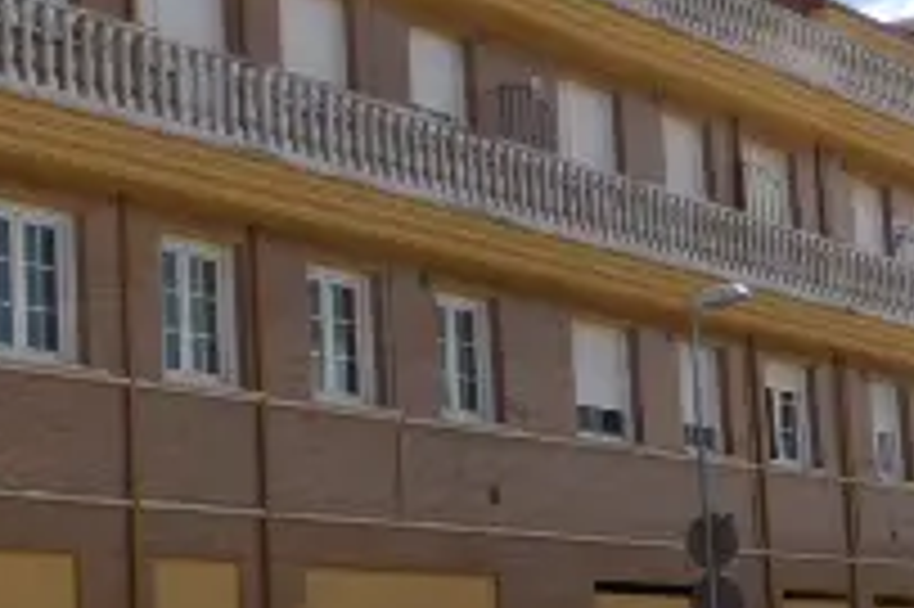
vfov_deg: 16.6
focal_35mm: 82
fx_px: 2080
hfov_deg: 23.1
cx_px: -126
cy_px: 387
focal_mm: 4.3
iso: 100
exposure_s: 1/1300
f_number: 3.3
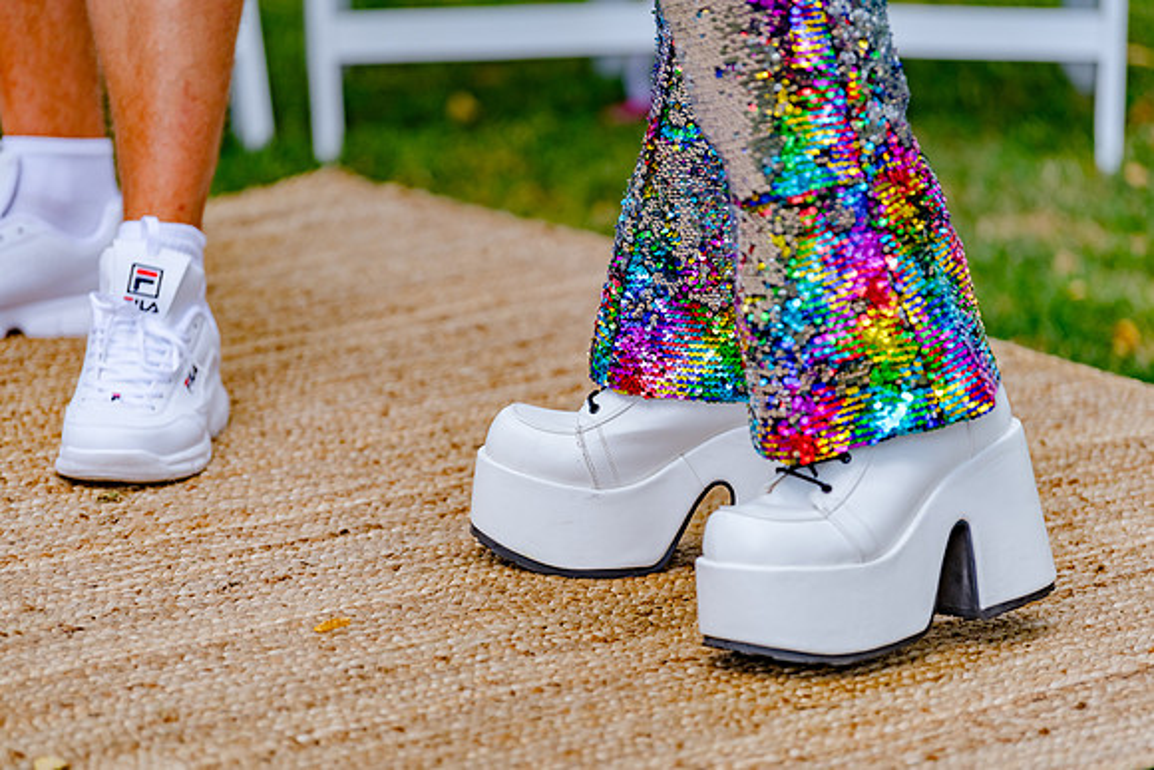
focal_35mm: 193
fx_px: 6186
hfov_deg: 10.7
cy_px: 404
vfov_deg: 7.1
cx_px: 605
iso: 320
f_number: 2.8
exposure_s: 1/500
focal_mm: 180
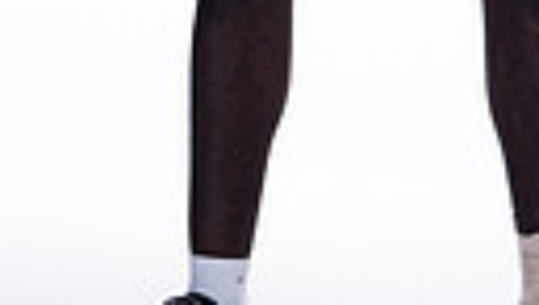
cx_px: 426
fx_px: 6011
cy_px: -493
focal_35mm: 420
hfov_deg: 5.1
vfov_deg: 2.9
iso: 400
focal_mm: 115
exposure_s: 1/250
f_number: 6.3
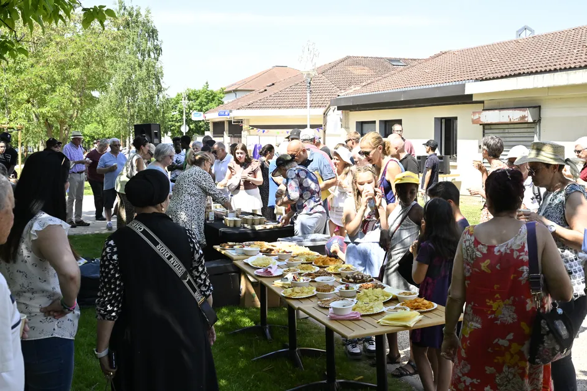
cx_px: 294
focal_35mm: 41
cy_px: 196
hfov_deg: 47.4
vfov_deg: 32.6
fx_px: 668
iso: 3200
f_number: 7.1
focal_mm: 41
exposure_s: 1/3200
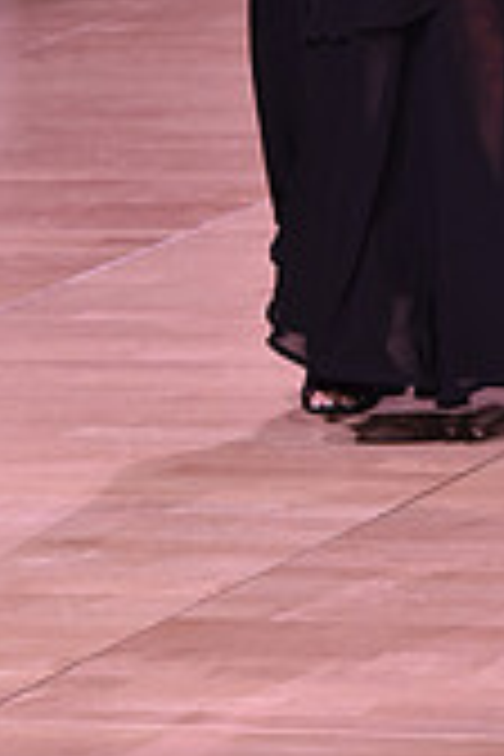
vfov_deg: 5.3
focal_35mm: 387
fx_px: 8126
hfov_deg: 3.5
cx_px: 673
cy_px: -468
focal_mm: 112
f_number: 4.5
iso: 1600
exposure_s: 1/250
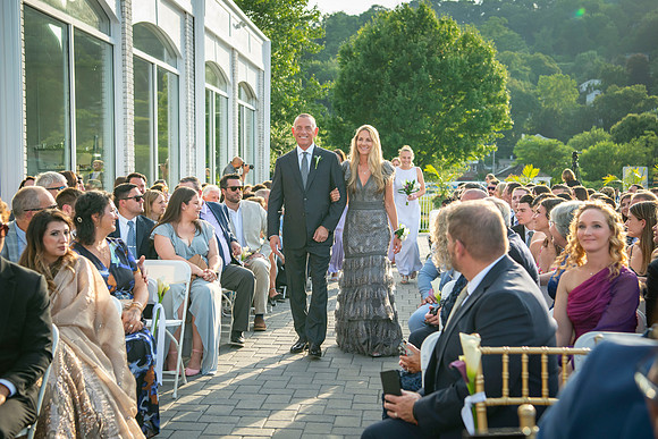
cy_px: 214
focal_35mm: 51
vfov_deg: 26.6
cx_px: 328
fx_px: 930
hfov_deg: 39.0
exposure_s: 1/2500
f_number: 4
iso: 800
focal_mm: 48
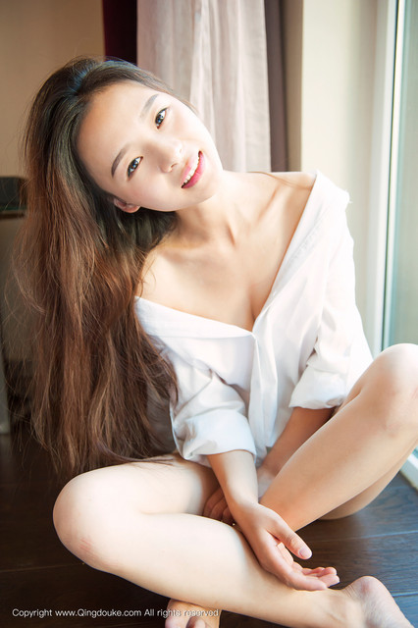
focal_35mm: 35
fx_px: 610
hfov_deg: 37.8
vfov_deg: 54.5
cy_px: 314
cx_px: 209
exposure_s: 1/125
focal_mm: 35
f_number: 3.2
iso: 800
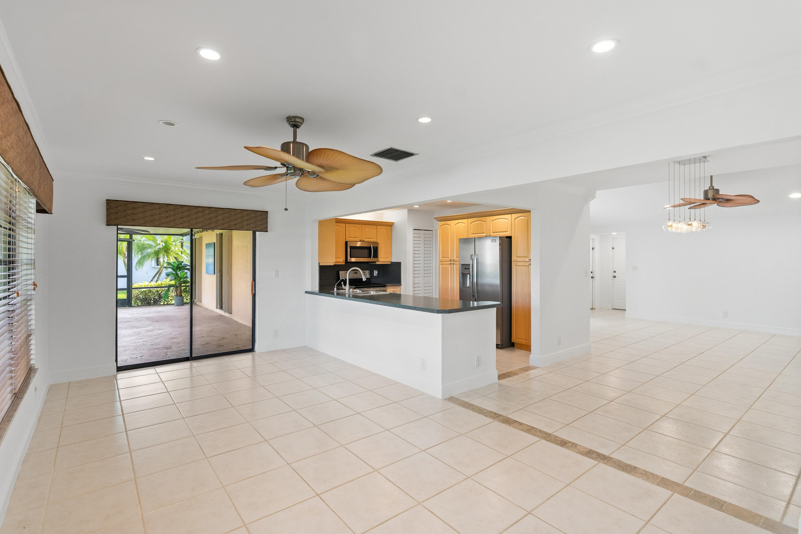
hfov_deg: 93.2
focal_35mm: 17
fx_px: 378
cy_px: 258
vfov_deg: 70.4
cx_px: 384
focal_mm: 16
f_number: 4.5
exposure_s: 1/20
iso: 500
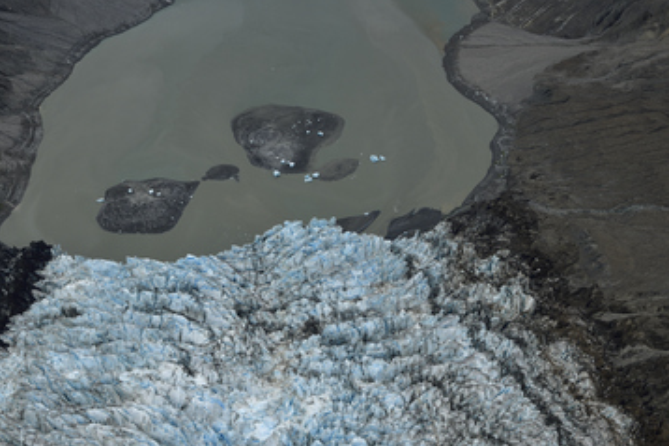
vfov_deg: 26.9
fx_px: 929
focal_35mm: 50
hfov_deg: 39.6
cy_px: 292
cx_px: 310
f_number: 11
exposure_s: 1/100
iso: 64
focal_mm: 32
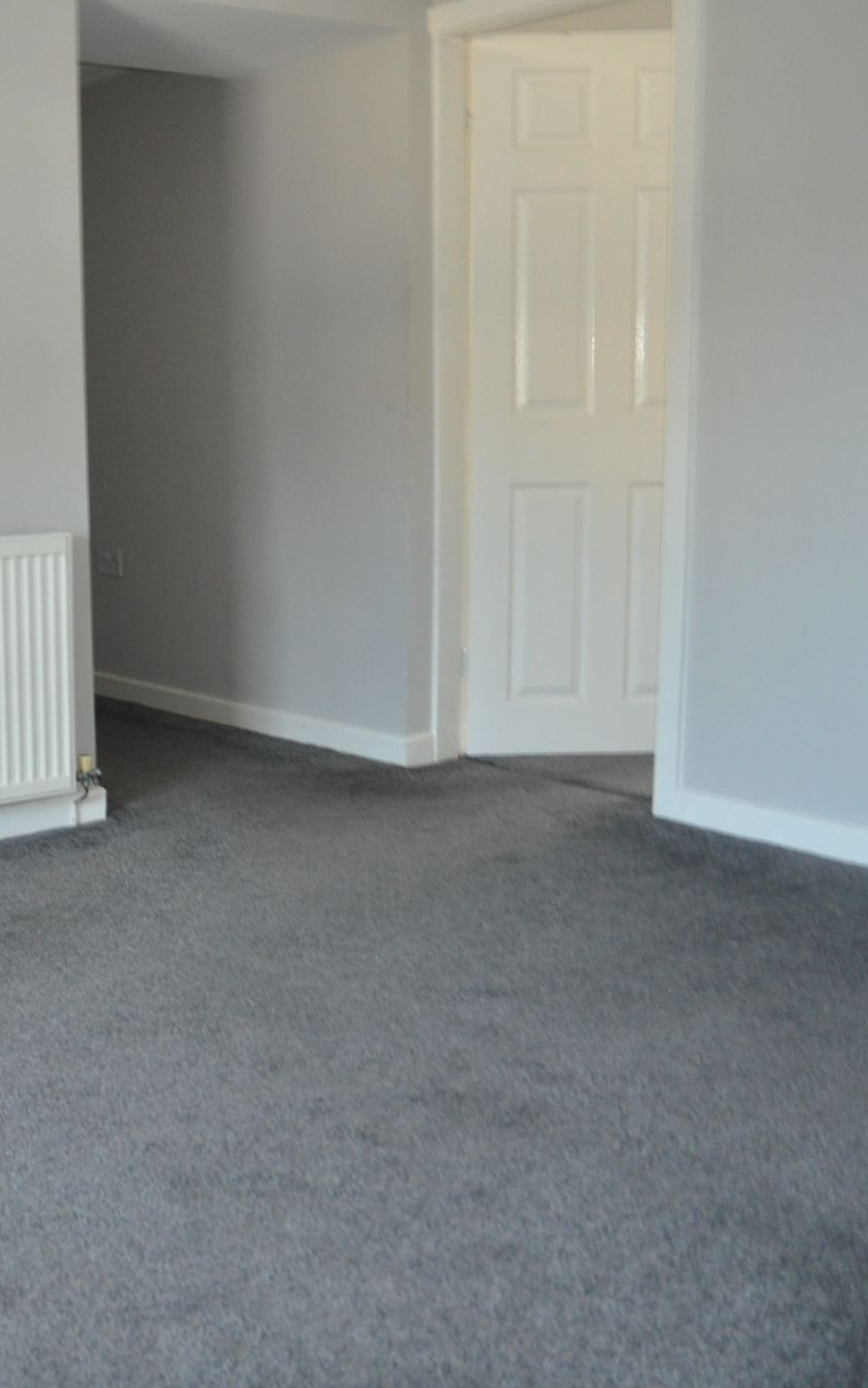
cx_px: 25
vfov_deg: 47.2
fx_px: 1589
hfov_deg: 28.8
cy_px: 687
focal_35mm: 42
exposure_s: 1/60
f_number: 3.5
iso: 800
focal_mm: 18
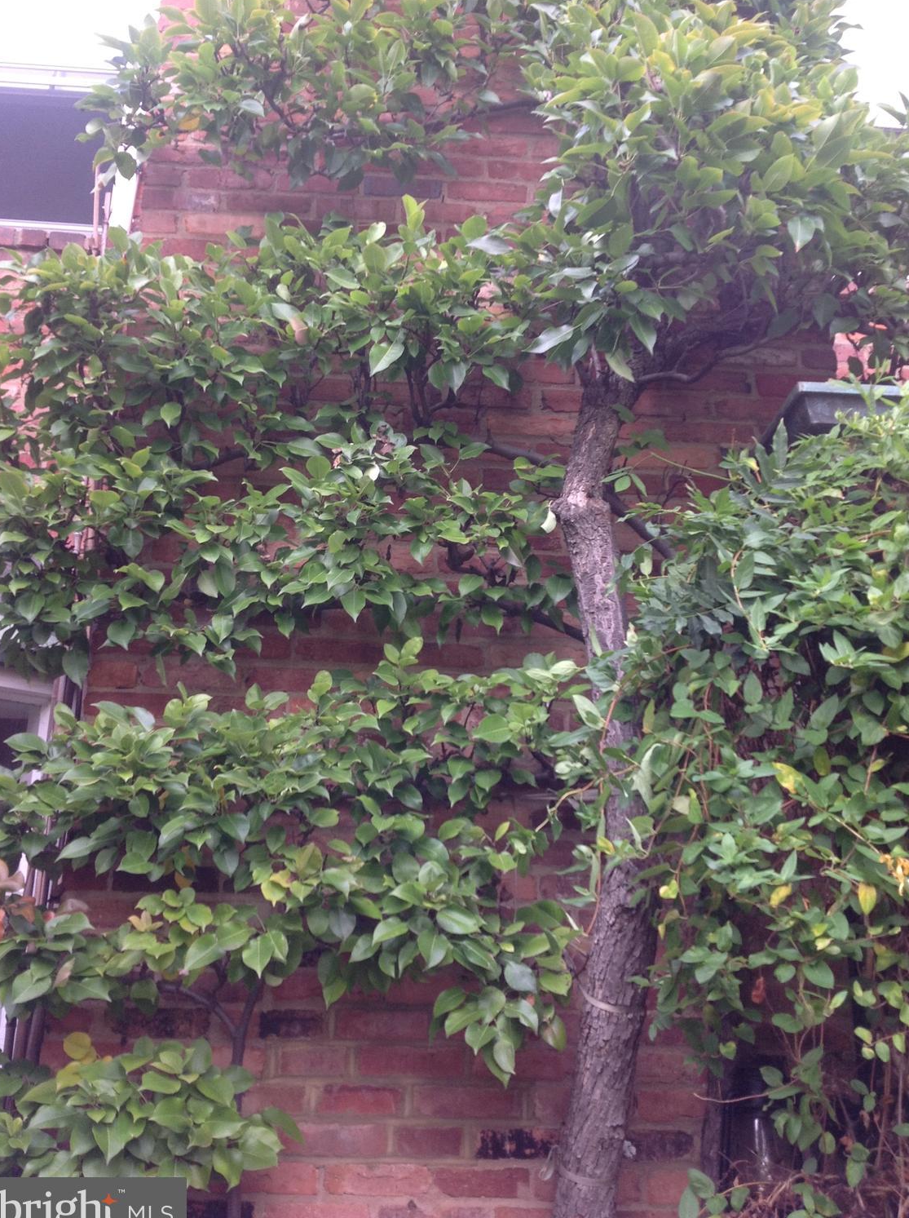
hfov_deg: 39.6
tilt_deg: +17.9
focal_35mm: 36
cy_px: 618
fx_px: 1264
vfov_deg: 51.4
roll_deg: -0.6
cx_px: 450
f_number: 2.4
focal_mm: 4.28
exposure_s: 1/120
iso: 64
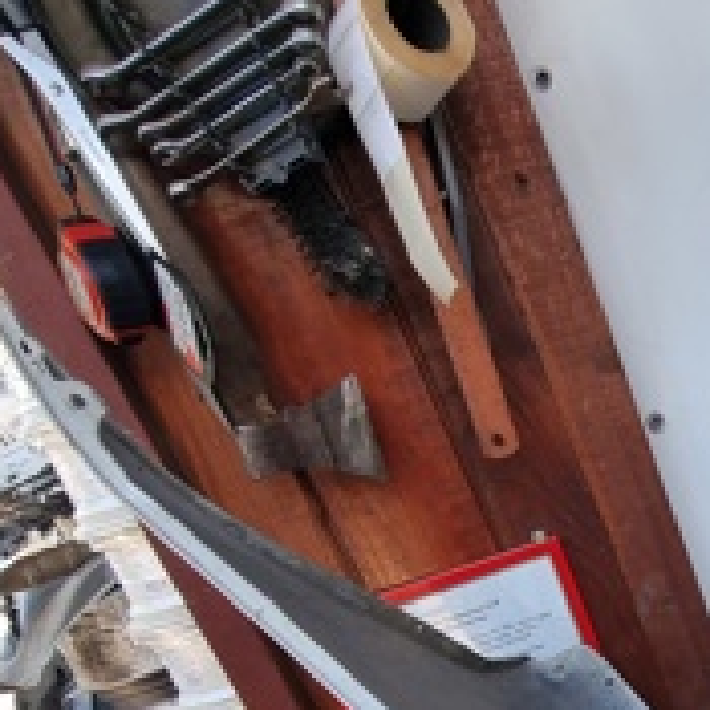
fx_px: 975
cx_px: 828
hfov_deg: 33.5
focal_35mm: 42
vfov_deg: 35.3
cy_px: 747
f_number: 2.2
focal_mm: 2.2
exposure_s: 1/105
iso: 50
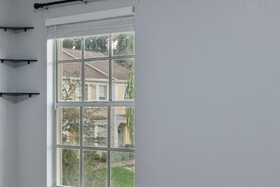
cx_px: 28
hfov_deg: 30.1
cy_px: 112
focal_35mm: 64
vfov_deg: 21.2
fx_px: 498
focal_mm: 16
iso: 400
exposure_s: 1/3
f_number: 8
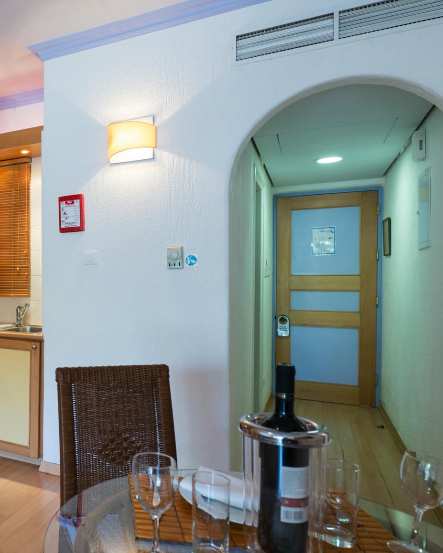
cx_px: 13
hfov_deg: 44.8
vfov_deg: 62.2
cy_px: 280
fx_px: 459
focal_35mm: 28
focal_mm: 18
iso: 100
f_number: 5.6
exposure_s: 1/4
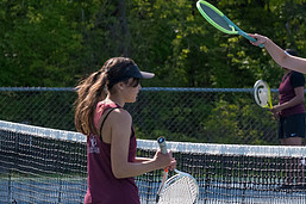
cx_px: 343
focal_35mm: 489
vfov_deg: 2.8
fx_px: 4154
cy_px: 115
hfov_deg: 4.2
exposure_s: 1/2000
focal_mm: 145
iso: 1000
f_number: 5.6
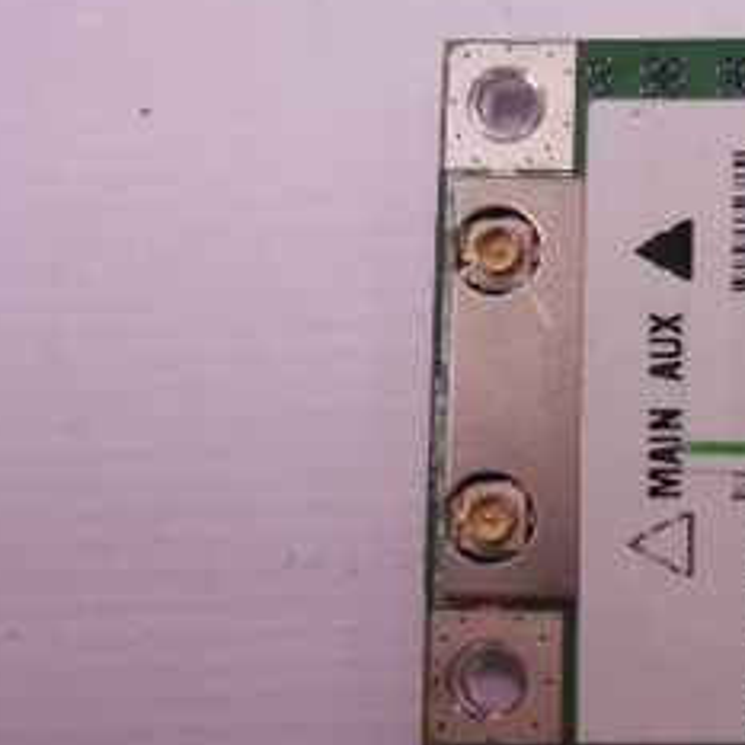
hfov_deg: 24.2
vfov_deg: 27.3
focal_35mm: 63
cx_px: 946
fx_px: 1534
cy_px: 365
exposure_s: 1/80
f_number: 3.5
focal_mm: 4.6
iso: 800
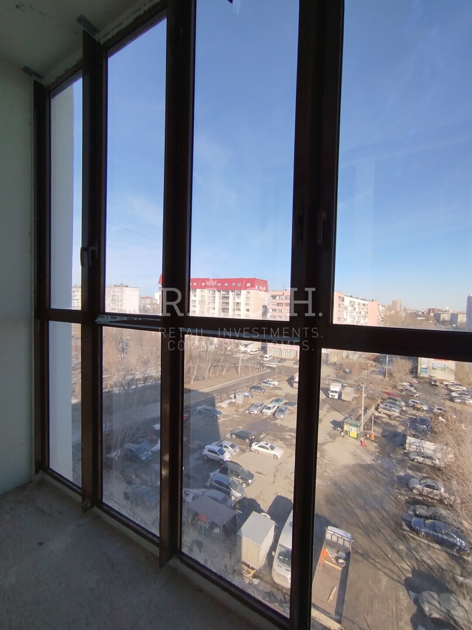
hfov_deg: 81.7
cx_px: 236
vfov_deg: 98.2
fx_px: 273
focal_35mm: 15
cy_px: 315
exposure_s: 1/1058
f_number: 2.2
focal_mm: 1.65
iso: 50
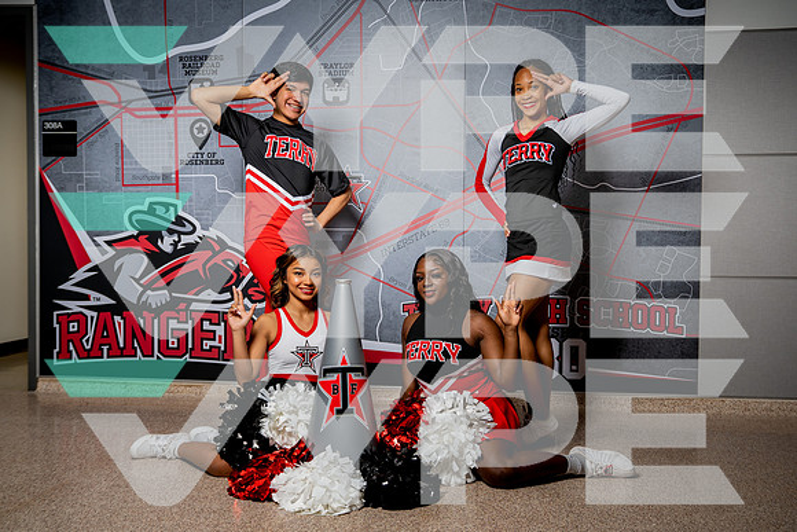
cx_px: 407
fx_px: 811
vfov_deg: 36.3
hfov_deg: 52.4
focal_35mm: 37
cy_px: 272
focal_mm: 33
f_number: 4.5
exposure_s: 1/250
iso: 100
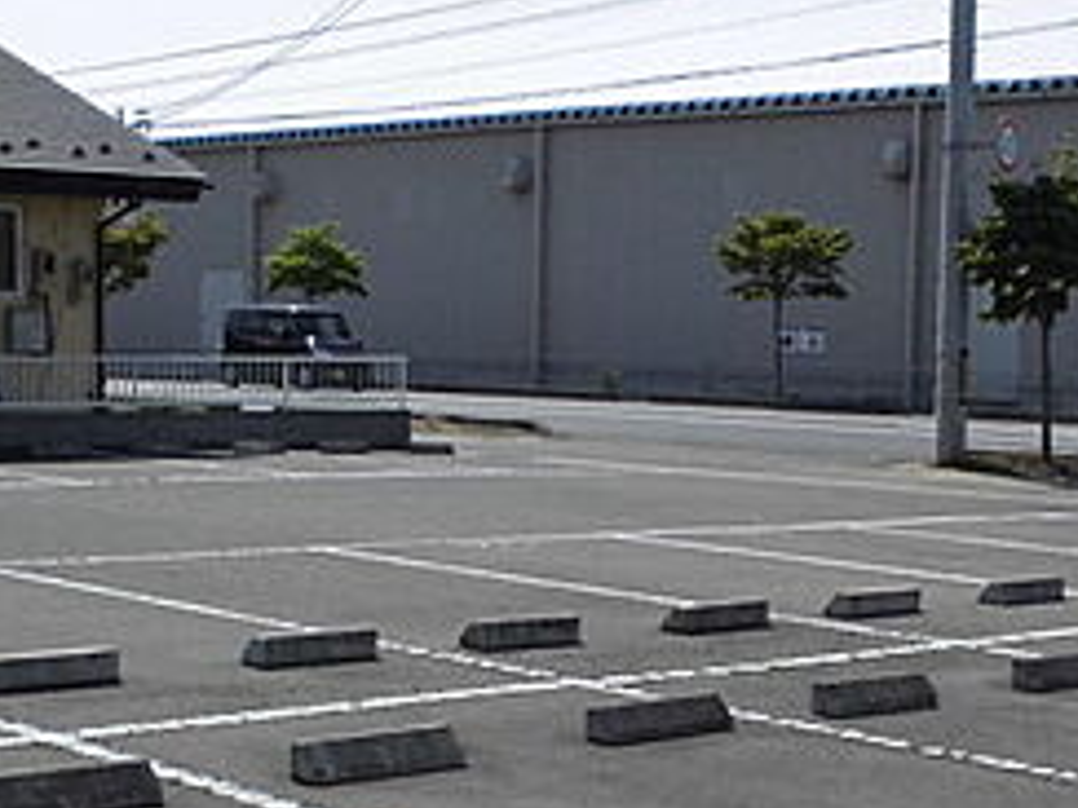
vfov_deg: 19.2
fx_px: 2367
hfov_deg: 25.6
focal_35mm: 76
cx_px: 623
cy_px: 653
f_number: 3.7
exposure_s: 1/640
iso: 100
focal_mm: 5.3
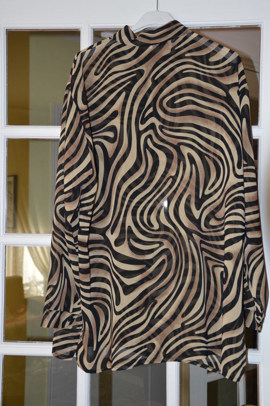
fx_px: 541
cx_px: 135
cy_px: 203
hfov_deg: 28.0
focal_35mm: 48
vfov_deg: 41.1
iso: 500
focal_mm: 32
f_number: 4.2
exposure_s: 1/60
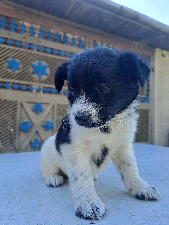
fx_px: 163
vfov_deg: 69.4
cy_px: 112
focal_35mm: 25
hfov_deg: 54.9
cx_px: 84
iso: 32
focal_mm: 4.65
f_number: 1.8
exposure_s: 1/250
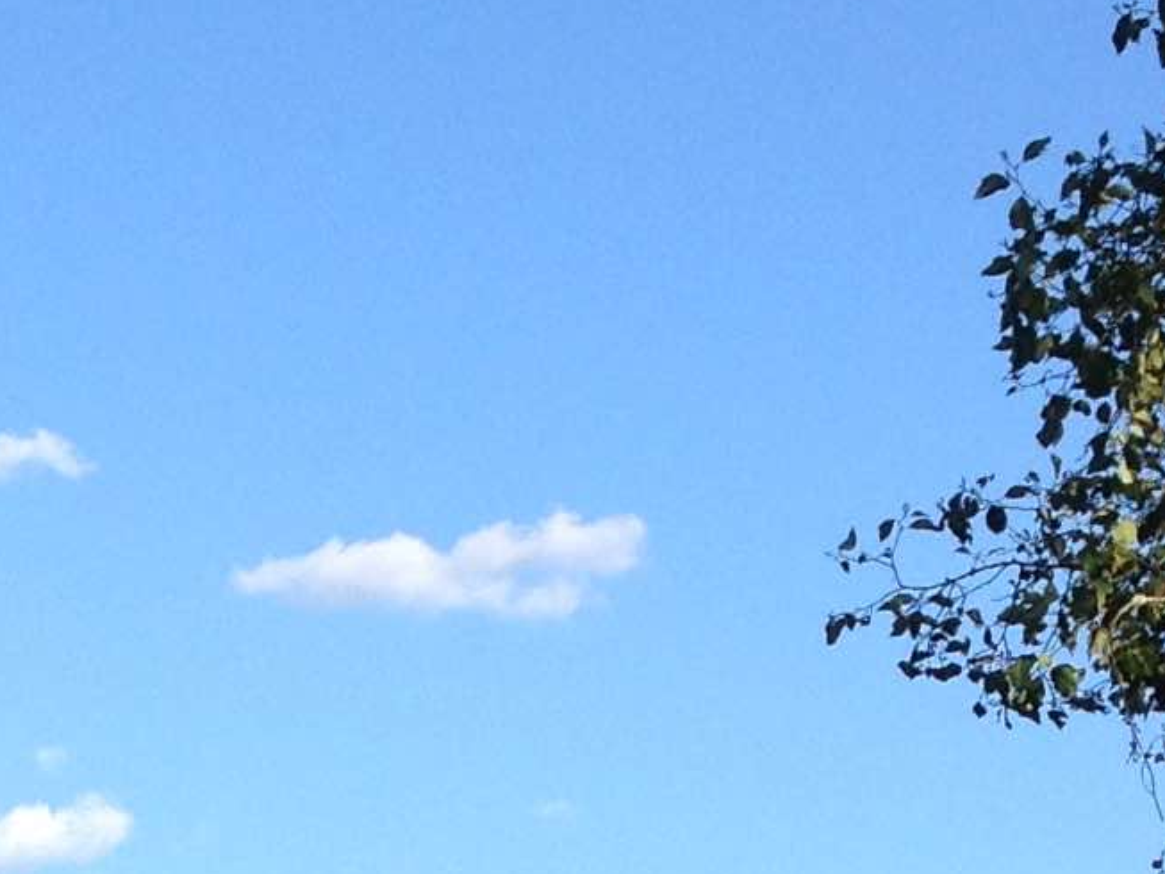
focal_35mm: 175
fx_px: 5891
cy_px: 1470
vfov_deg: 8.2
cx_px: 77
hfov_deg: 11.2
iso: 64
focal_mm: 4.28
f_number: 2.4
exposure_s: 1/890
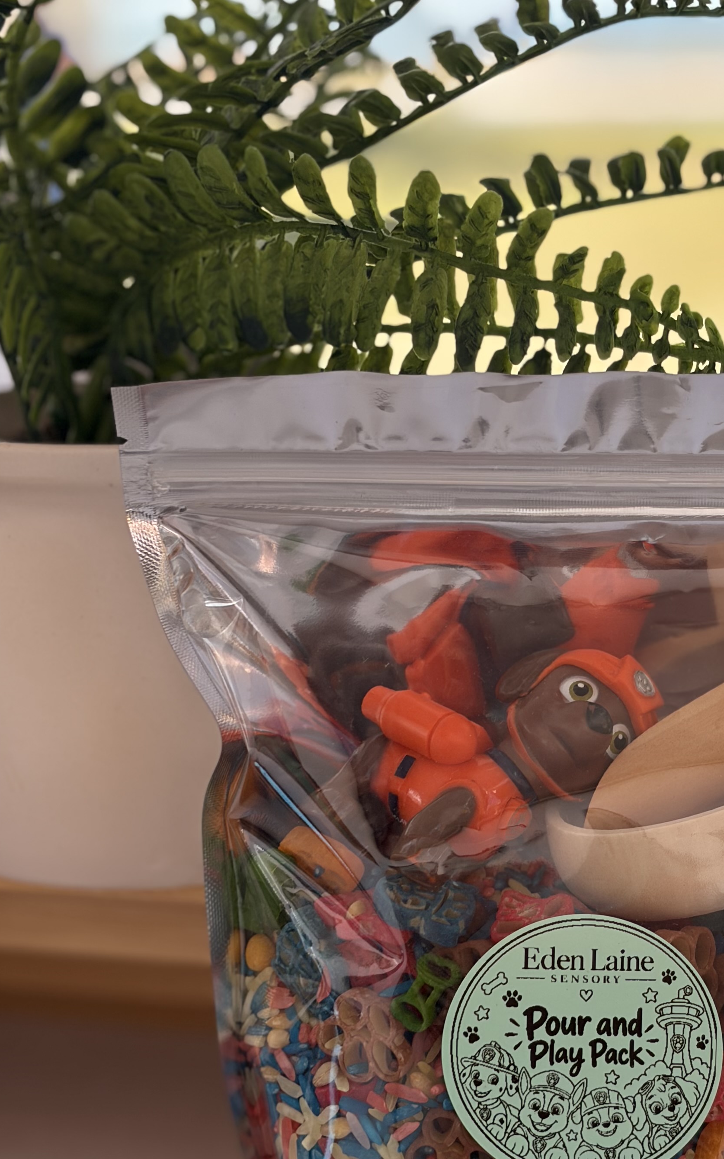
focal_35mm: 83
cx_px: 641
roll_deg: +1.2
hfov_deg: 15.6
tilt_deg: -14.7
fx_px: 2620
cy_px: 713
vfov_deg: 24.9
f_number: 1.6
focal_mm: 5.96
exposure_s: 1/1032
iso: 50
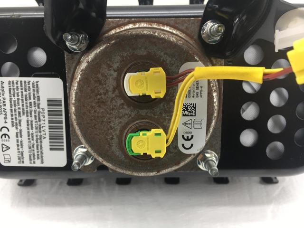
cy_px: 114
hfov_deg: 61.7
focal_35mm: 29
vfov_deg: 48.2
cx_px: 152
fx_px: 255
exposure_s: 1/100
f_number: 2.2
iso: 40
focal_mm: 4.15
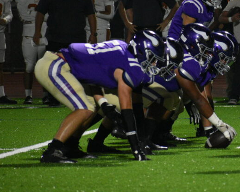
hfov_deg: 3.3
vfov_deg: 2.6
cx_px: 219
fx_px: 4154
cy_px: 82
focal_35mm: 585
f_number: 5.3
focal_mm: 210
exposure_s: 1/500
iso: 3200
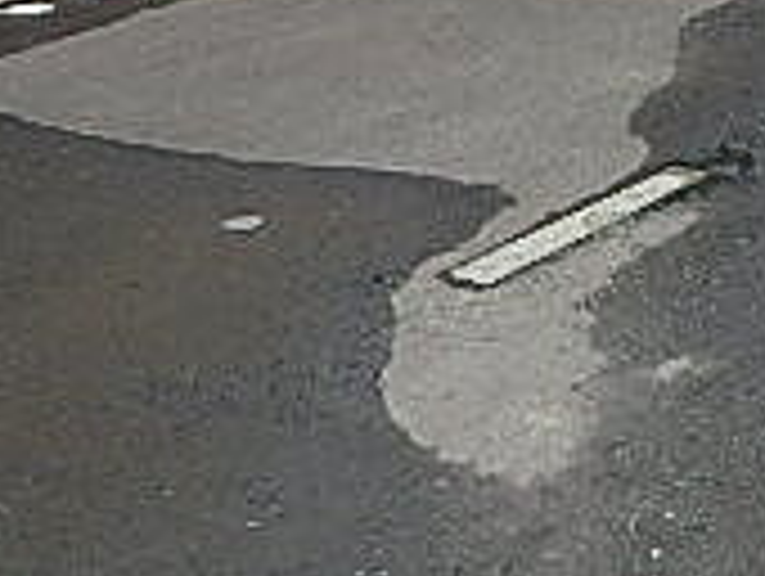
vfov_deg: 18.5
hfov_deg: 20.0
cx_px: 1256
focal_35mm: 79
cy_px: 112
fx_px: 1748
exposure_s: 1/250
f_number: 3.5
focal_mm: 3.7
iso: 125
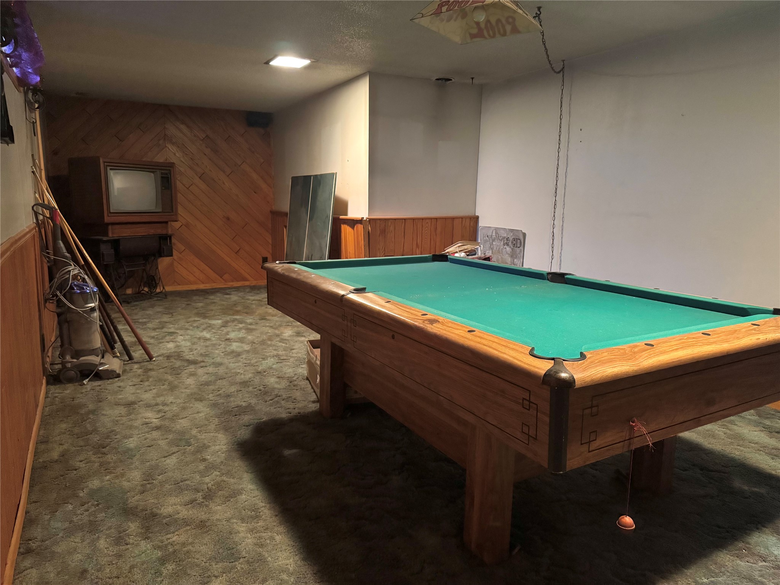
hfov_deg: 71.6
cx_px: 390
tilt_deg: -10.2
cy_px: 292
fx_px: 541
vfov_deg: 56.8
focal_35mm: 24
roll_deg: -0.6
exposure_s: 1/30
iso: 1250
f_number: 1.78
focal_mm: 6.76
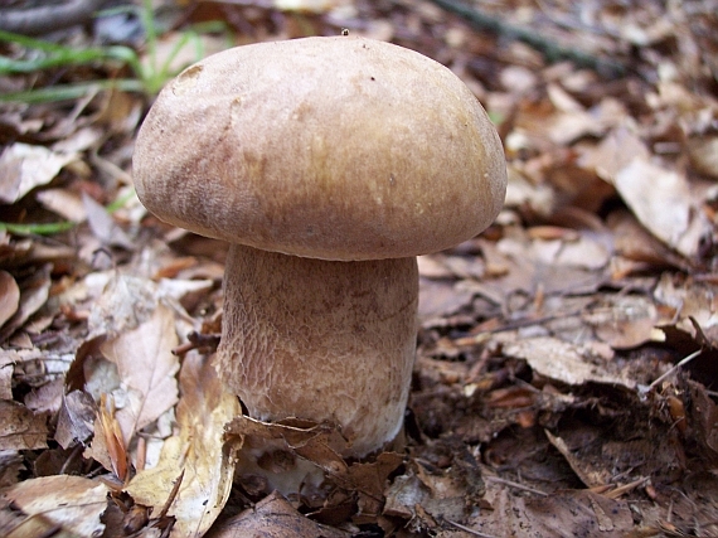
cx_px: 359
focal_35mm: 39
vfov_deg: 36.8
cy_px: 269
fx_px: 809
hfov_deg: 47.9
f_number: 3.4
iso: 200
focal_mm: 8
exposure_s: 1/30
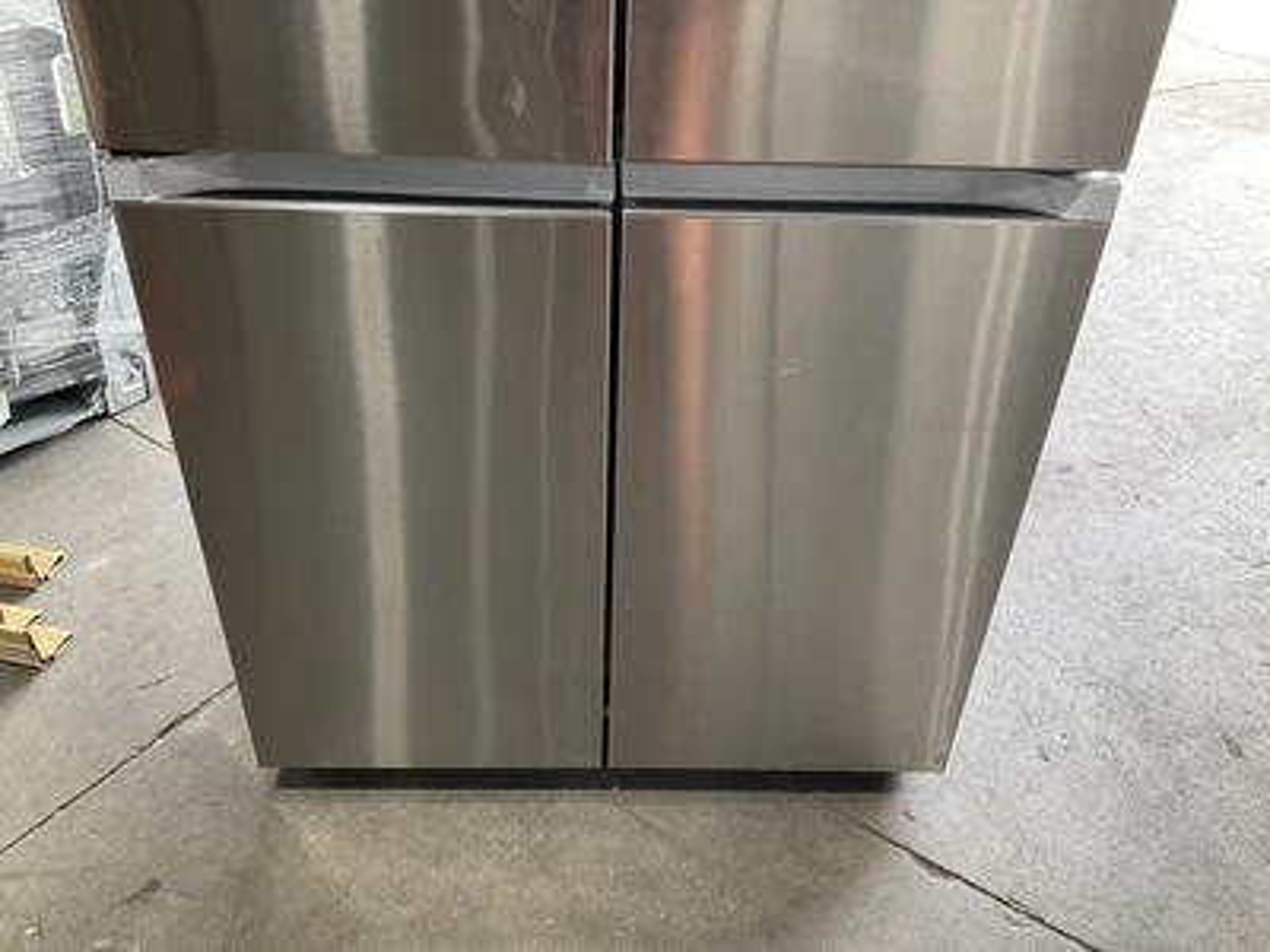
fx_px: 1064
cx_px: 635
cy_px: 476
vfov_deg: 48.2
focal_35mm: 29
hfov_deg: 61.7
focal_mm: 3
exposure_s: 1/63
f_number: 1.8
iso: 64
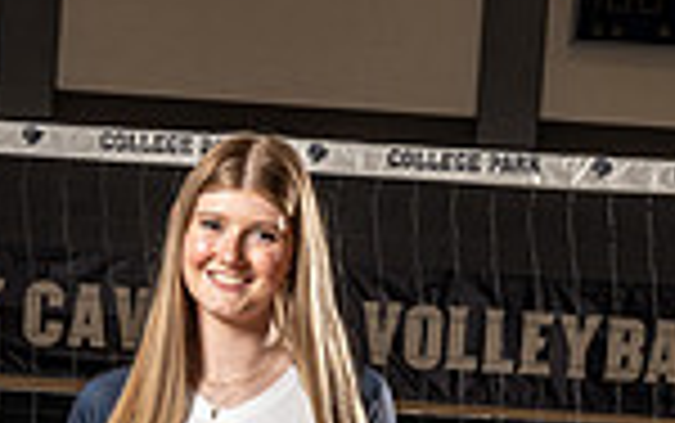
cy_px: 940
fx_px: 2651
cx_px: 248
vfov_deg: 8.5
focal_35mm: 144
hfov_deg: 14.5
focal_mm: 47
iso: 640
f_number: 11
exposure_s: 1/250
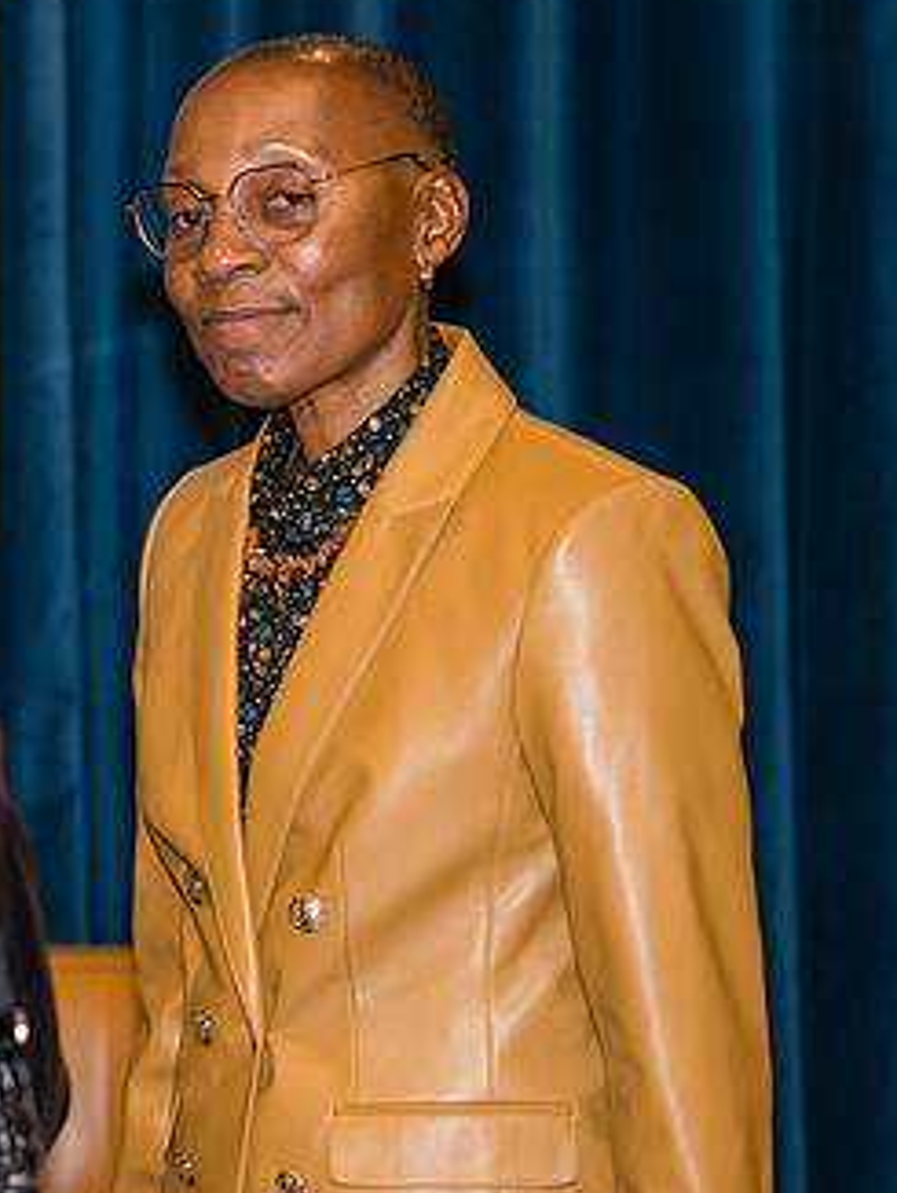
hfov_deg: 5.6
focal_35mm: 265
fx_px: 9144
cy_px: 653
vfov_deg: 7.5
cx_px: -26
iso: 4000
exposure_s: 1/100
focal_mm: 155
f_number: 4
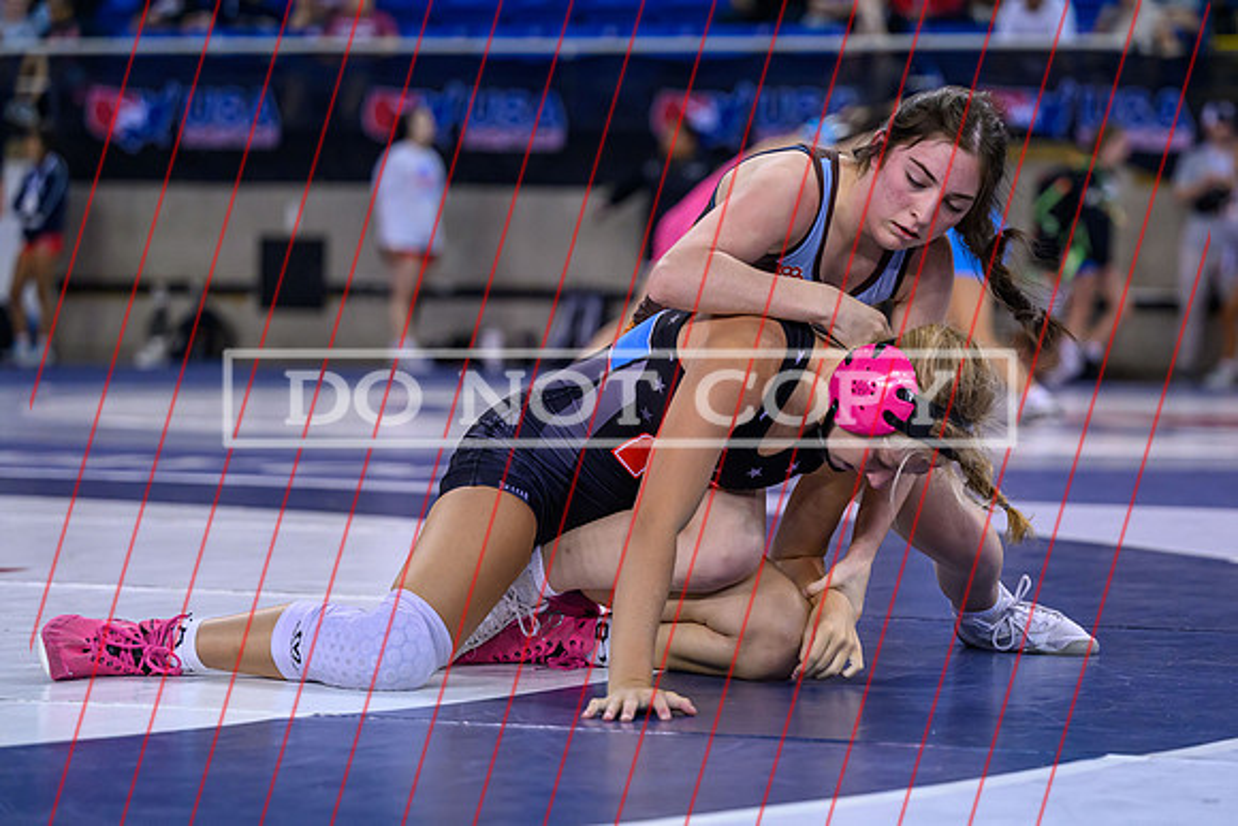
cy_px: 388
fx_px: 4199
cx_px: 730
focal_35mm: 122
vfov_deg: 11.2
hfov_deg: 16.8
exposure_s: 1/800
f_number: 2.8
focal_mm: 96
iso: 2500
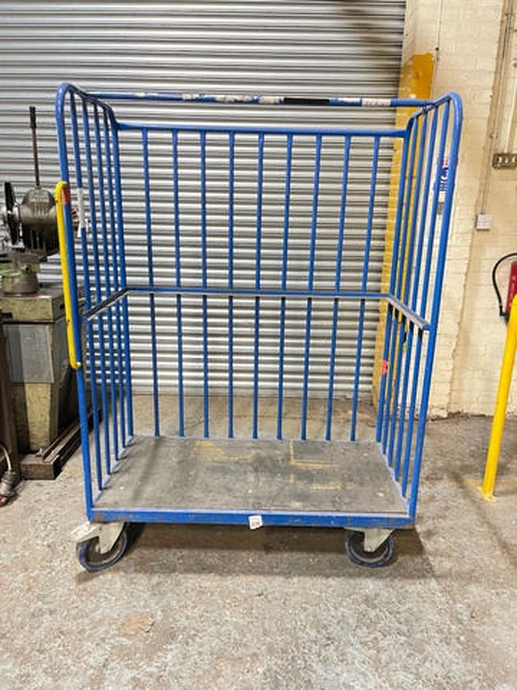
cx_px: 258
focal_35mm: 26
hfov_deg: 53.1
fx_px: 518
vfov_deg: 67.3
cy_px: 345
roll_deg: -1.0
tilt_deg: -16.4
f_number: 1.6
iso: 500
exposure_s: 1/60
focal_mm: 5.1
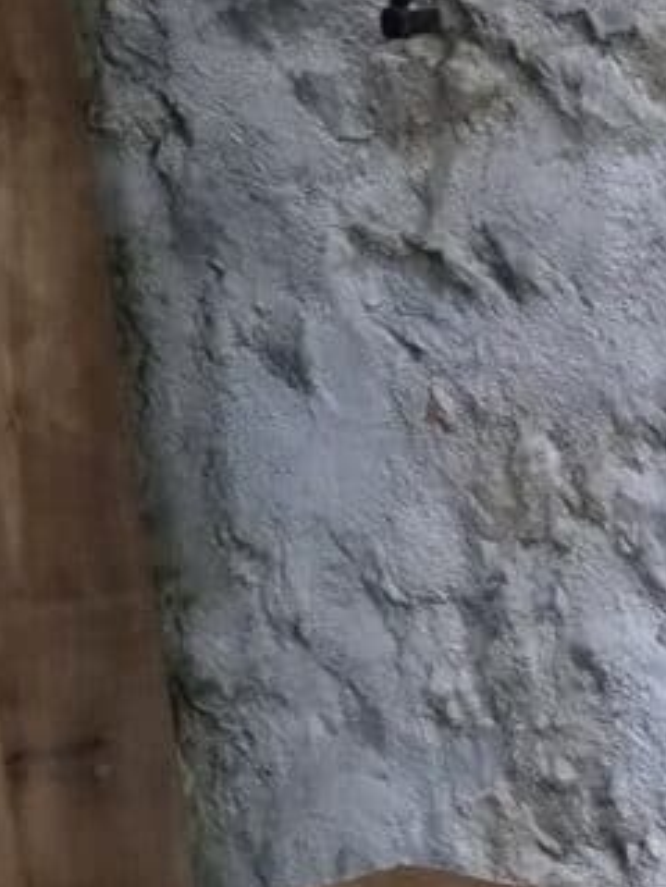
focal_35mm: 147
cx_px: 1315
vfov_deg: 12.7
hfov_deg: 9.5
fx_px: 3771
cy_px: 1342
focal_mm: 5.4
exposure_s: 1/100
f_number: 1.8
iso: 1600
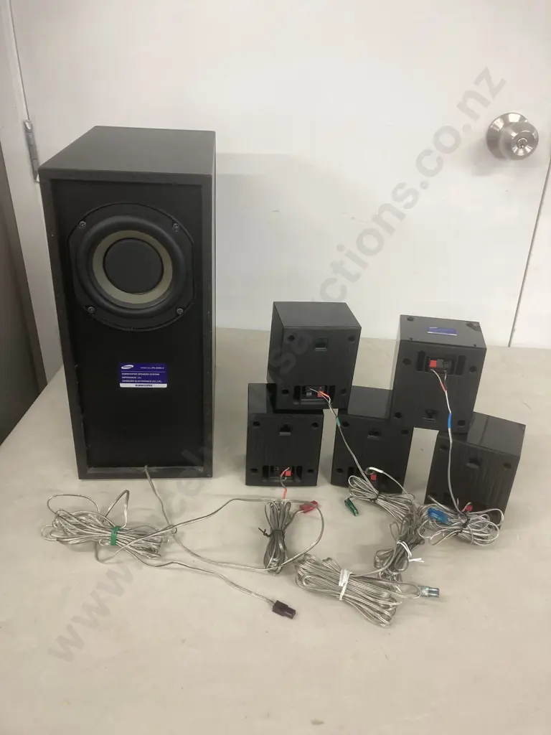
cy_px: 368
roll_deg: -2.6
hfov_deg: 49.7
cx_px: 276
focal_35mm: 28
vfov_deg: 63.4
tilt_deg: -28.5
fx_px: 594
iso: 100
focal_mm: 3.99
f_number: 1.8
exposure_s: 1/50
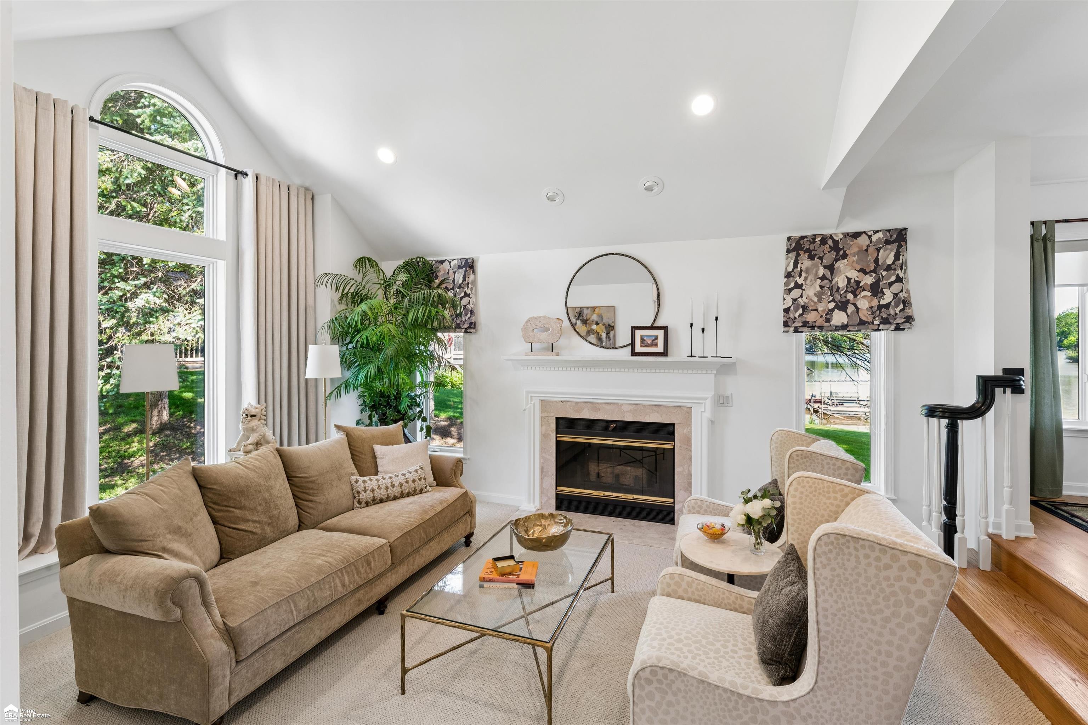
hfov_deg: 97.5
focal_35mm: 16
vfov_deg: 74.4
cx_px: 544
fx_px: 477
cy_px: 362
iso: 400
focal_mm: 15.8
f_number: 13
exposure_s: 1/6
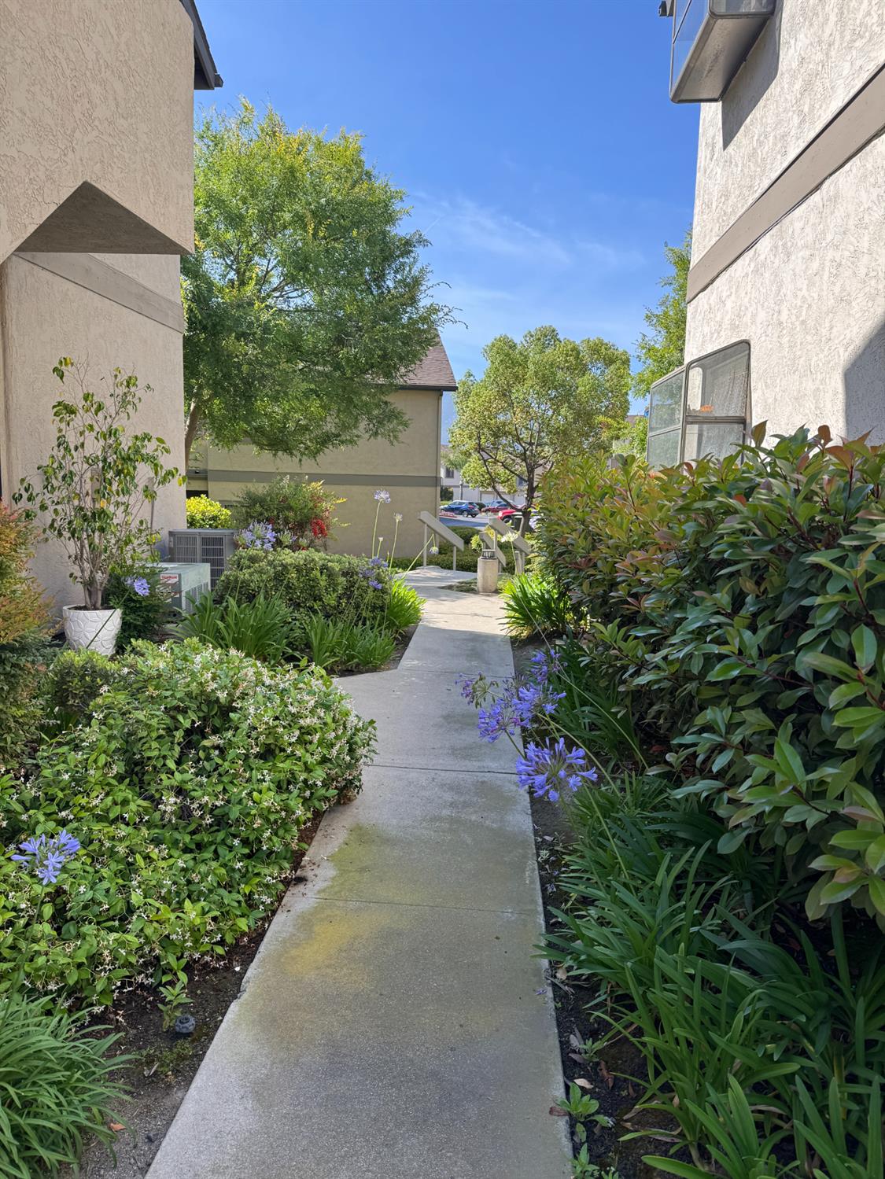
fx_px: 818
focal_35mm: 24
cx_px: 442
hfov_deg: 56.8
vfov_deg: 71.6
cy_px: 590
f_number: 1.78
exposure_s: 1/1172
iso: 80
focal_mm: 6.76
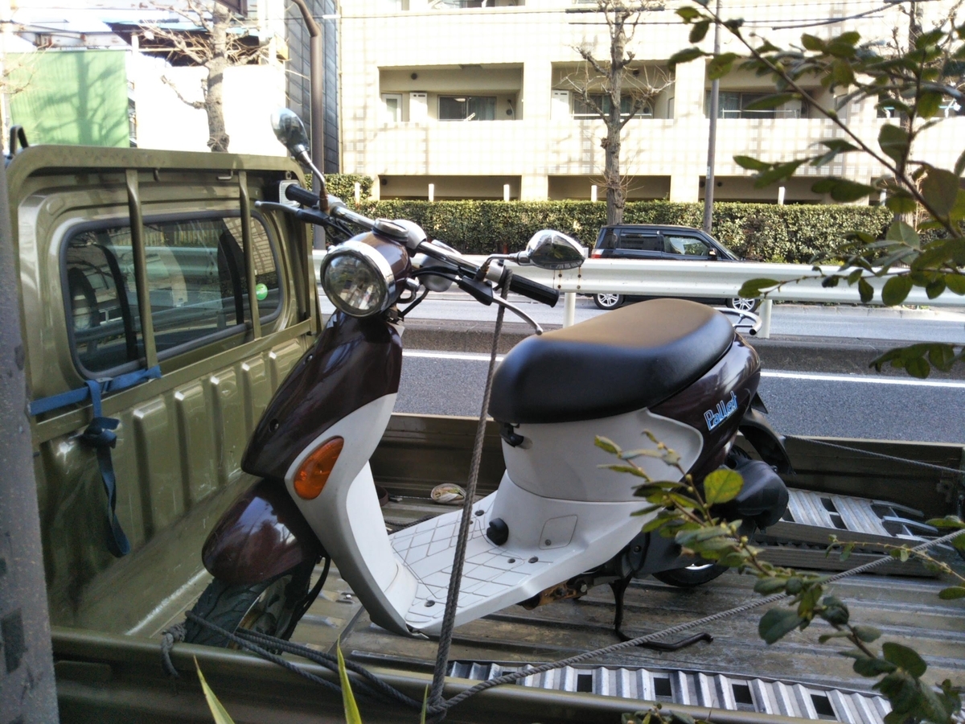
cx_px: 482
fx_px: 836
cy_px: 362
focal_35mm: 30
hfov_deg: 60.0
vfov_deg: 46.8
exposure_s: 1/185
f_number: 2.2
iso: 47
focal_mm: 4
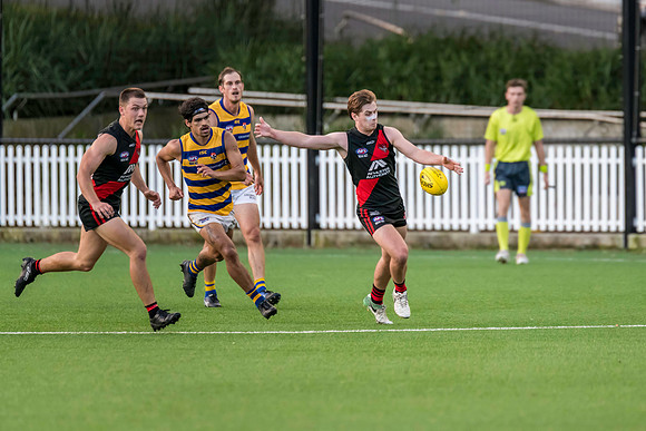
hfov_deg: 3.8
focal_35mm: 542
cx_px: 409
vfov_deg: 2.5
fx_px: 9728
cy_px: 186
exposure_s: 1/1250
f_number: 4
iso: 3200
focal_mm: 420
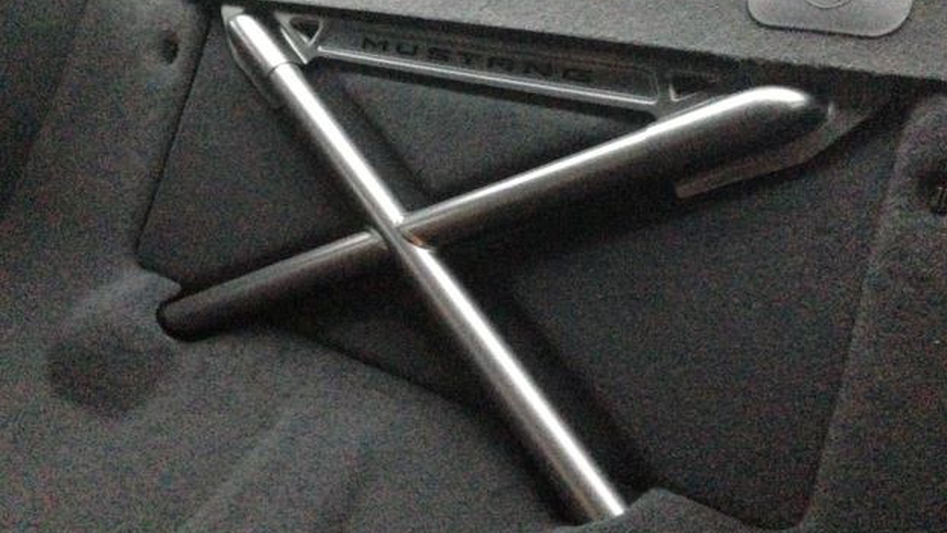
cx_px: 463
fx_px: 929
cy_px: 180
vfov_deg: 31.8
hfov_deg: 54.0
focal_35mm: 37
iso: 2000
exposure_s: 1/15
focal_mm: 4.13
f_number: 2.4
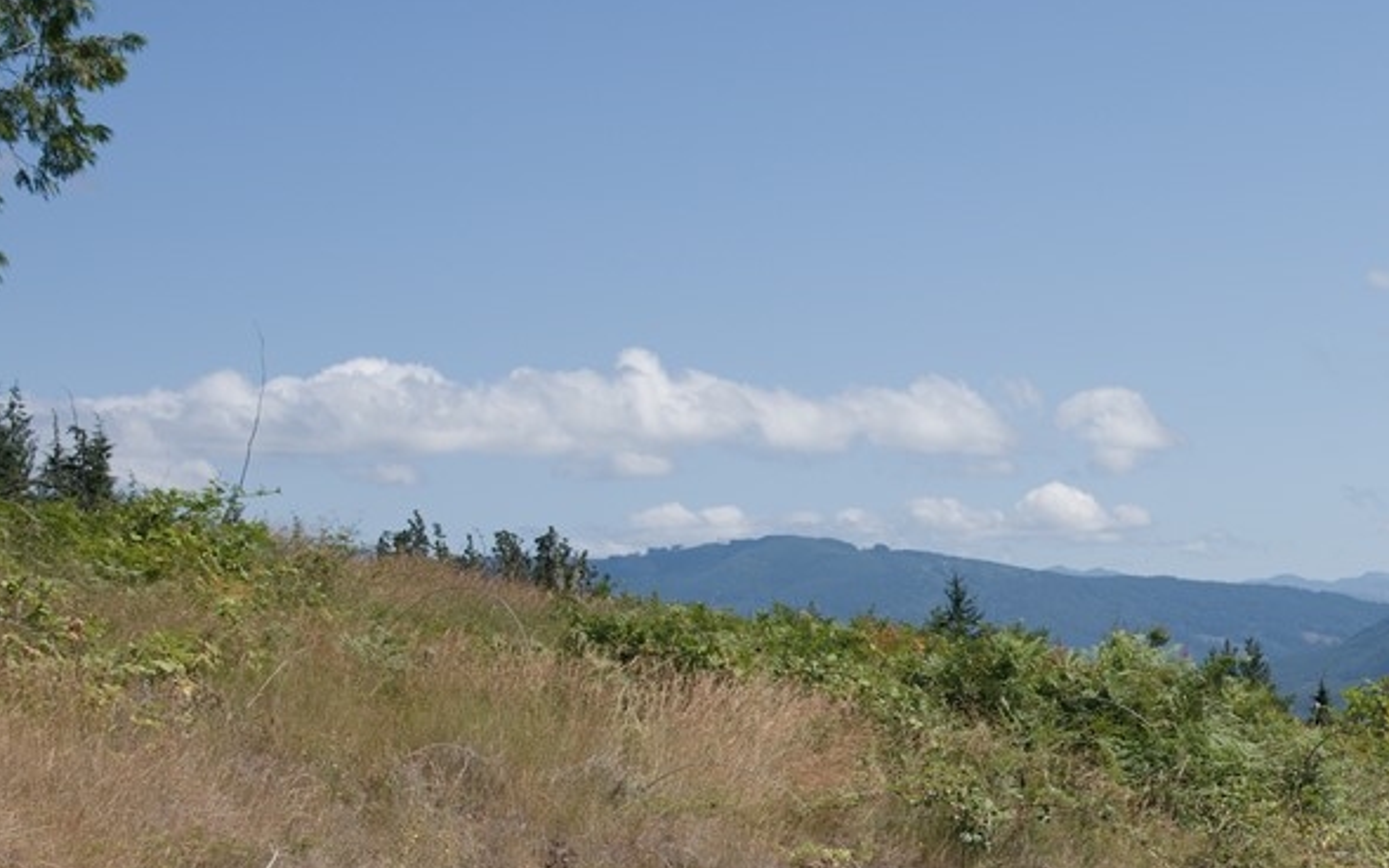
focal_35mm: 90
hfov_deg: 21.5
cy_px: 742
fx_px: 3409
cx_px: 1641
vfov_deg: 14.4
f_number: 5.6
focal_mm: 30.7
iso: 100
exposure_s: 1/800
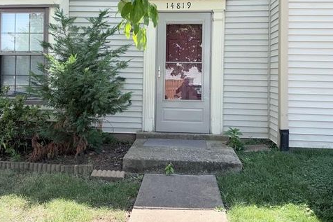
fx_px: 324
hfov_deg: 54.4
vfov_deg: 37.4
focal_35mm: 35
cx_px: 162
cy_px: 74
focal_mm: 6.76
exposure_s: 1/1032
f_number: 1.78
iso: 80
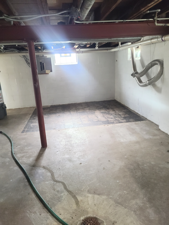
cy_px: 112
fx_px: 169
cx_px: 84
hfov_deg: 53.1
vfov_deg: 67.3
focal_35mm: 26
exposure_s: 1/40
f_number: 1.8
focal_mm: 5.4
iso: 640
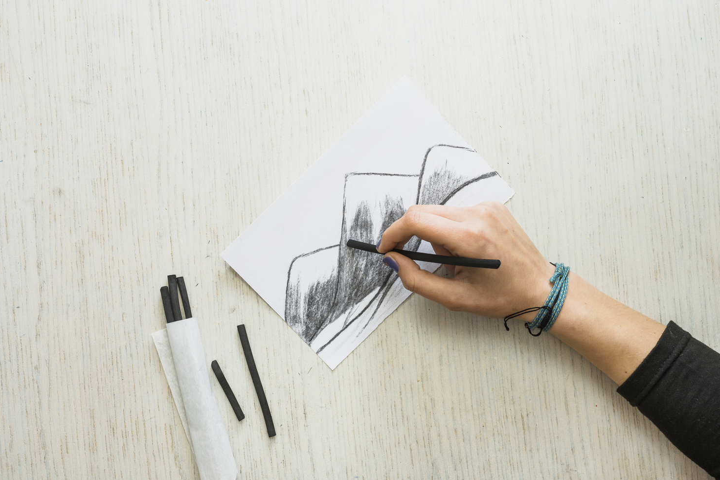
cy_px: 237
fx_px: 1070
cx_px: 361
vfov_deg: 25.3
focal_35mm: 54
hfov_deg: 37.2
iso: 160
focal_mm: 35
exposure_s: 1/200
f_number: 6.3
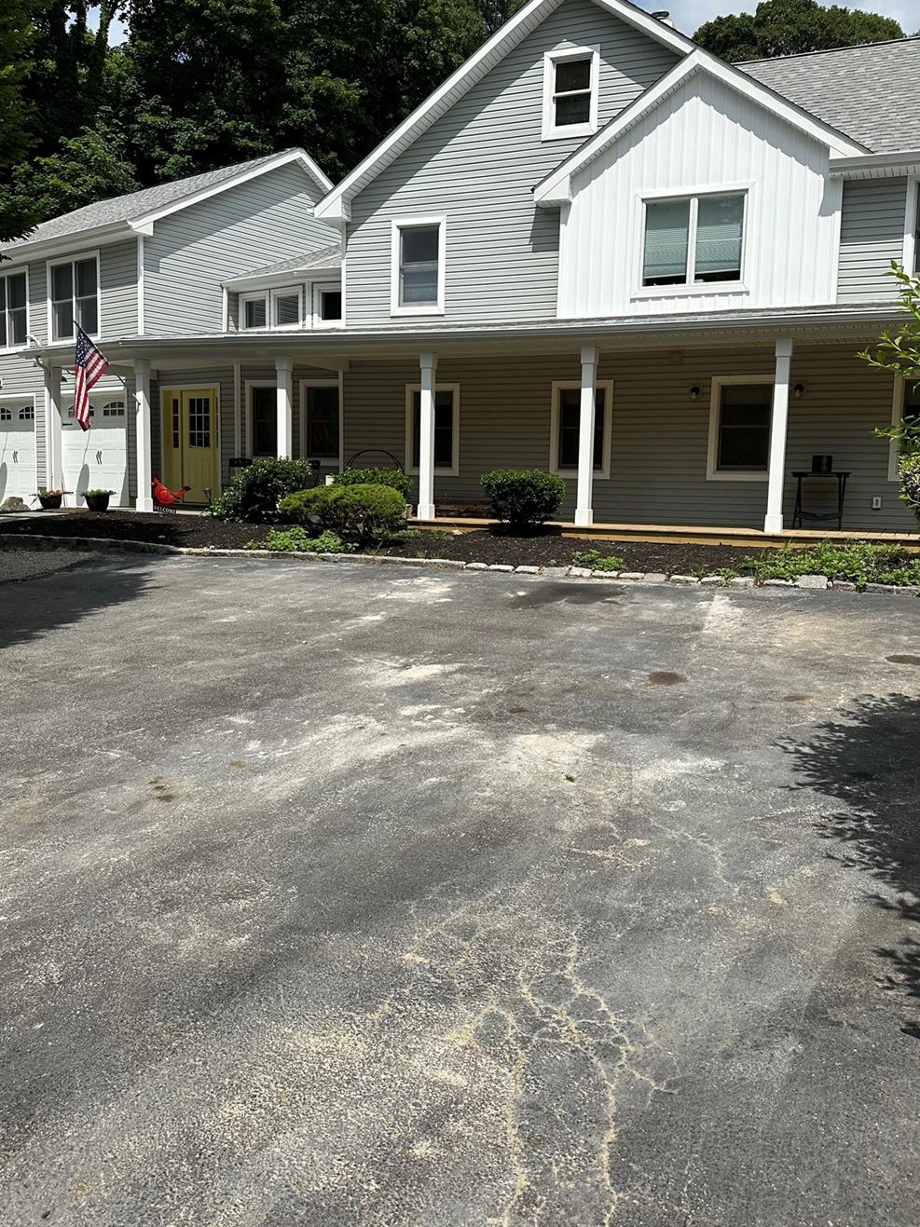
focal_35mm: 28
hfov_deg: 49.7
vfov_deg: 63.4
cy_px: 592
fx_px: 993
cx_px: 477
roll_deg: -1.7
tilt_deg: -4.4
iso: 80
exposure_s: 1/6623
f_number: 1.78
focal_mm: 6.86
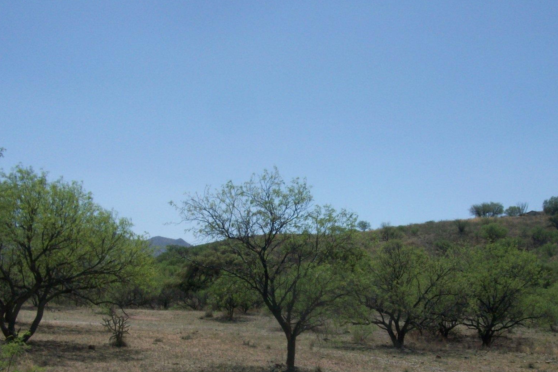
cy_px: 247
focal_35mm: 47
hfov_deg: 41.5
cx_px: 357
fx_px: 728
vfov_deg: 28.5
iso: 64
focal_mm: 5.7
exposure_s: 1/562
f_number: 5.5
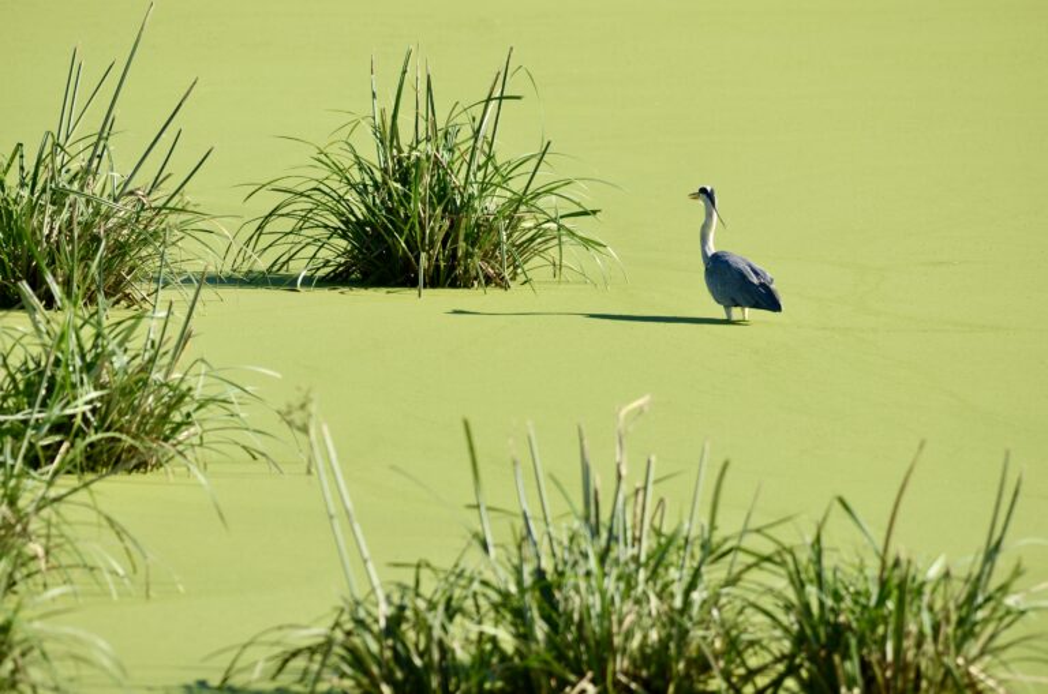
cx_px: 524
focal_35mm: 525
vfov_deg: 2.6
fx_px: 15255
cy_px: 347
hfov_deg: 3.9
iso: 125
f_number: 6.3
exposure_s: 1/500
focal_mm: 350
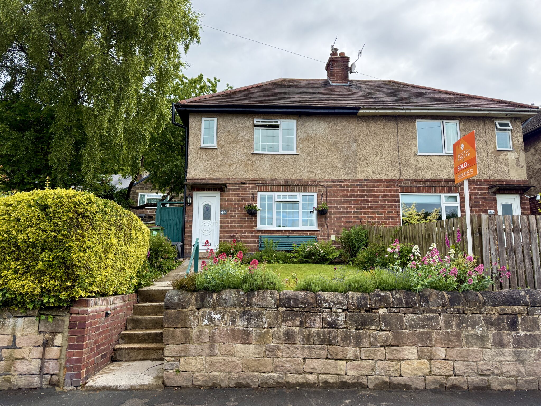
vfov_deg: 56.8
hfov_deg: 71.6
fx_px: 375
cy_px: 203
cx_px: 270
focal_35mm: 24
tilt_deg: +9.9
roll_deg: +0.0
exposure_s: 1/2299
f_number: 1.78
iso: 100
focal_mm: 6.76
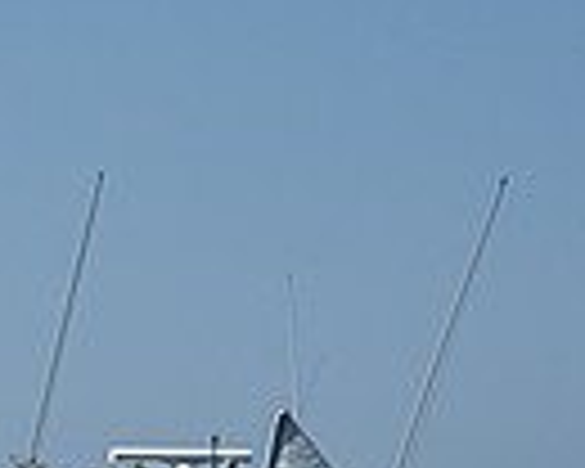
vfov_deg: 3.0
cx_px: -722
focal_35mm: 515
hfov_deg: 3.7
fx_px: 8917
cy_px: 771
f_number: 18
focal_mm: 110
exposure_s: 1/400
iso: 250
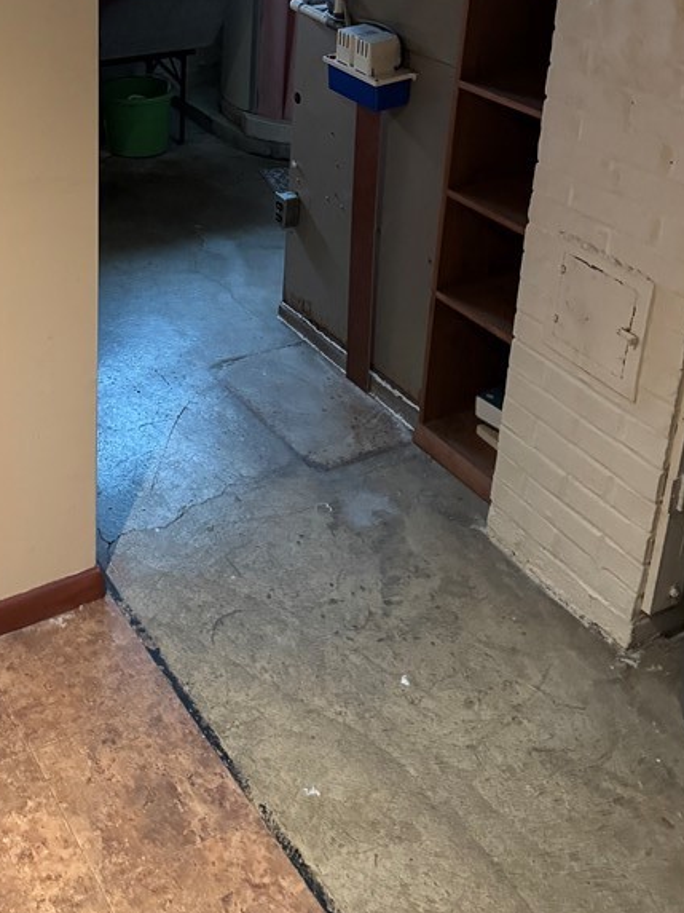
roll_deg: -1.9
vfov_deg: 41.2
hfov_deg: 32.8
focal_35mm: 43
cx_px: 156
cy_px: 132
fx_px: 1133
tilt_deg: -20.1
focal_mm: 6.76
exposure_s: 1/40
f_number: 1.78
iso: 800
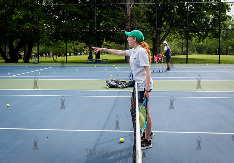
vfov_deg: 27.2
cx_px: 105
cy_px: 67
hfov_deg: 38.3
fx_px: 337
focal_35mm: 51
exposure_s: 1/800
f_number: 4
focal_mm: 42
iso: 200
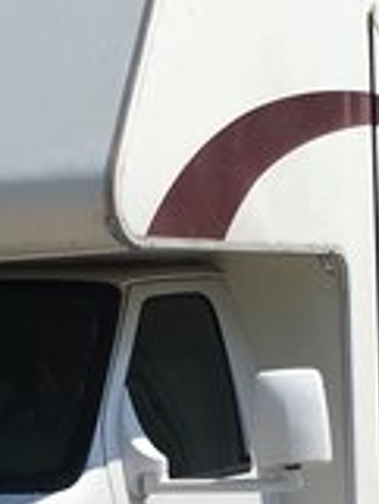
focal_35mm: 144
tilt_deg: -1.2
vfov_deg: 13.6
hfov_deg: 10.3
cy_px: 391
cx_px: 172
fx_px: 2099
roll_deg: +0.5
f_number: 2.2
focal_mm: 4.15
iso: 25
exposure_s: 1/2849
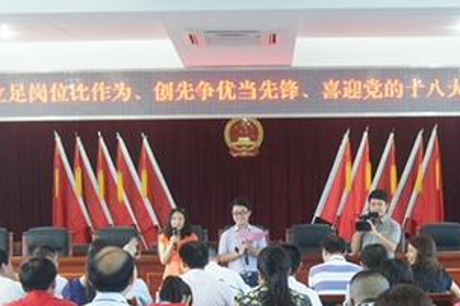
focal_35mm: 76
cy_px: 270
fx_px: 970
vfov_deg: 17.7
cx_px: 257
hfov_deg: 26.7
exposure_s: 1/40
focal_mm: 28
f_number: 4.5
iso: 1600
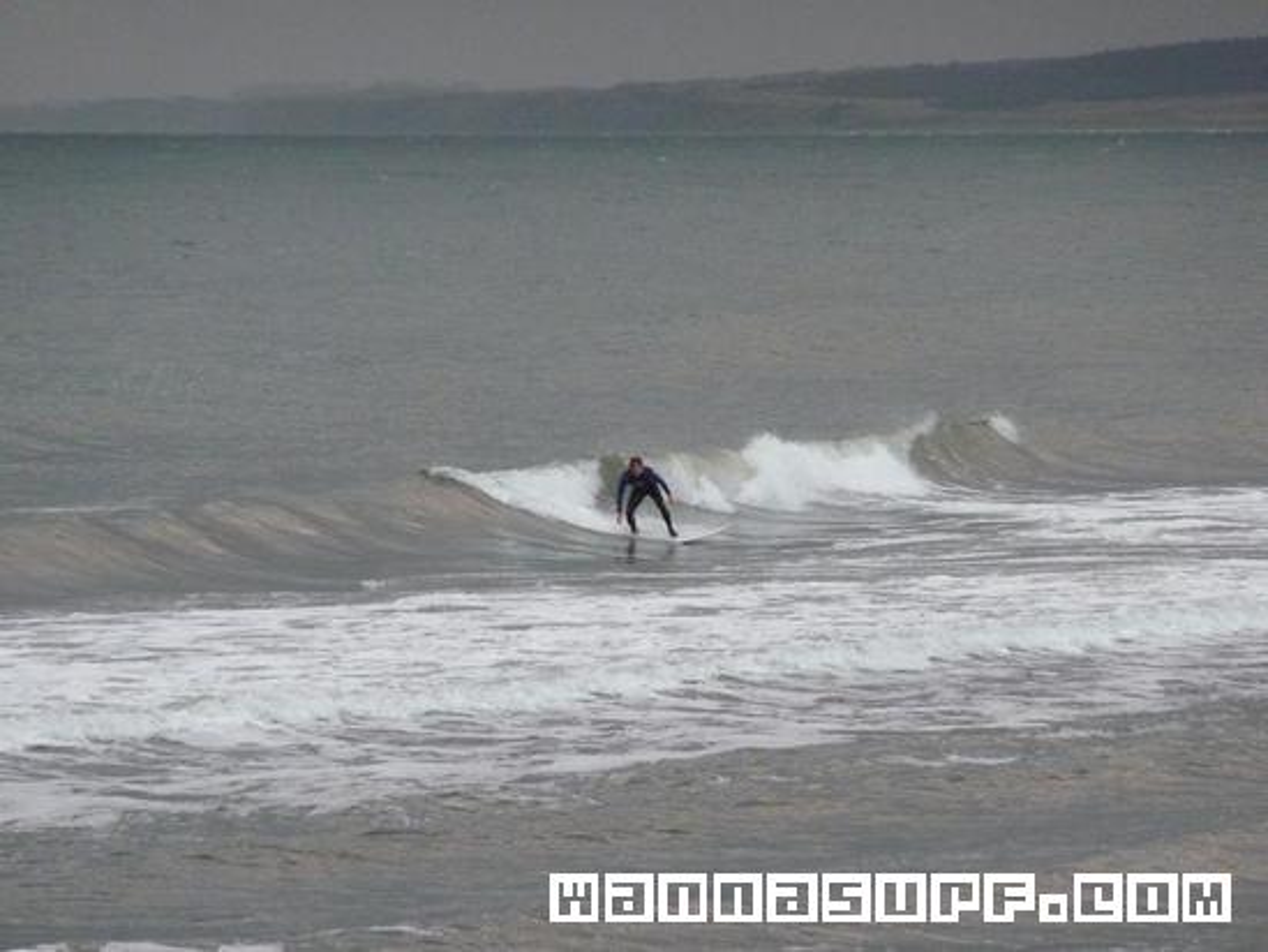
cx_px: 634
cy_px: 476
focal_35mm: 300
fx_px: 10992
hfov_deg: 6.6
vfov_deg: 5.0
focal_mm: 49.2
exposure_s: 1/125
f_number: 4.9
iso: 640
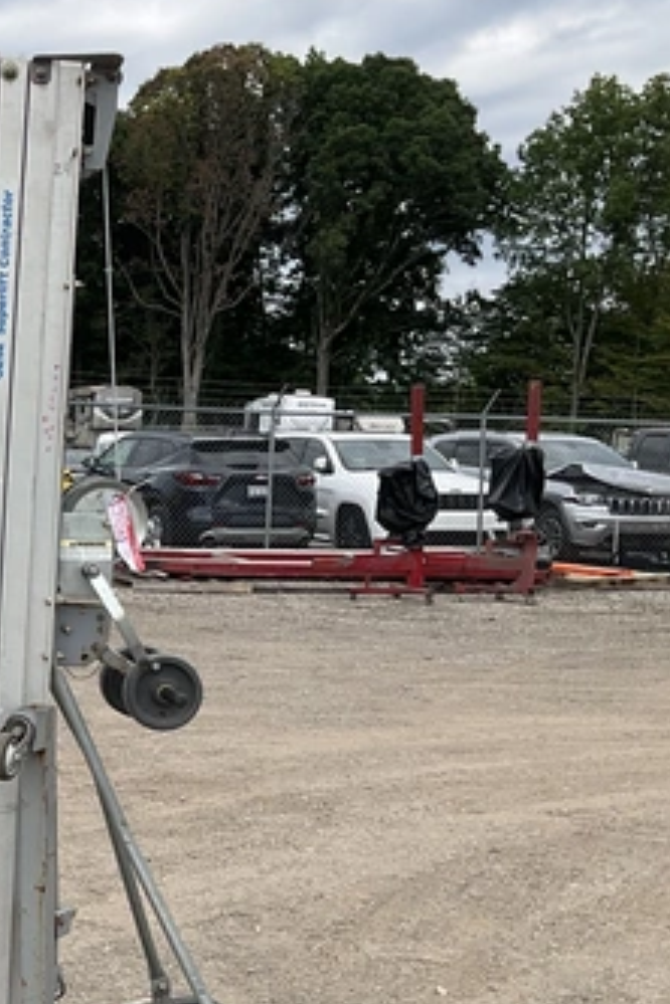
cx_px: -238
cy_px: 611
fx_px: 1898
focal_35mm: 68
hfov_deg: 18.4
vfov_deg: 29.6
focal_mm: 3
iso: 25
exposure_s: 1/1626
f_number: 1.8
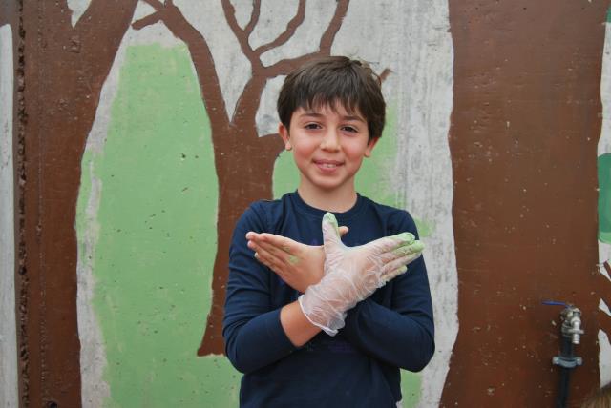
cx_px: 306
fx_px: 663
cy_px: 204
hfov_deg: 49.5
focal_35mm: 39
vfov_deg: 34.3
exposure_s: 1/160
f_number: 6.3
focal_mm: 26
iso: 100
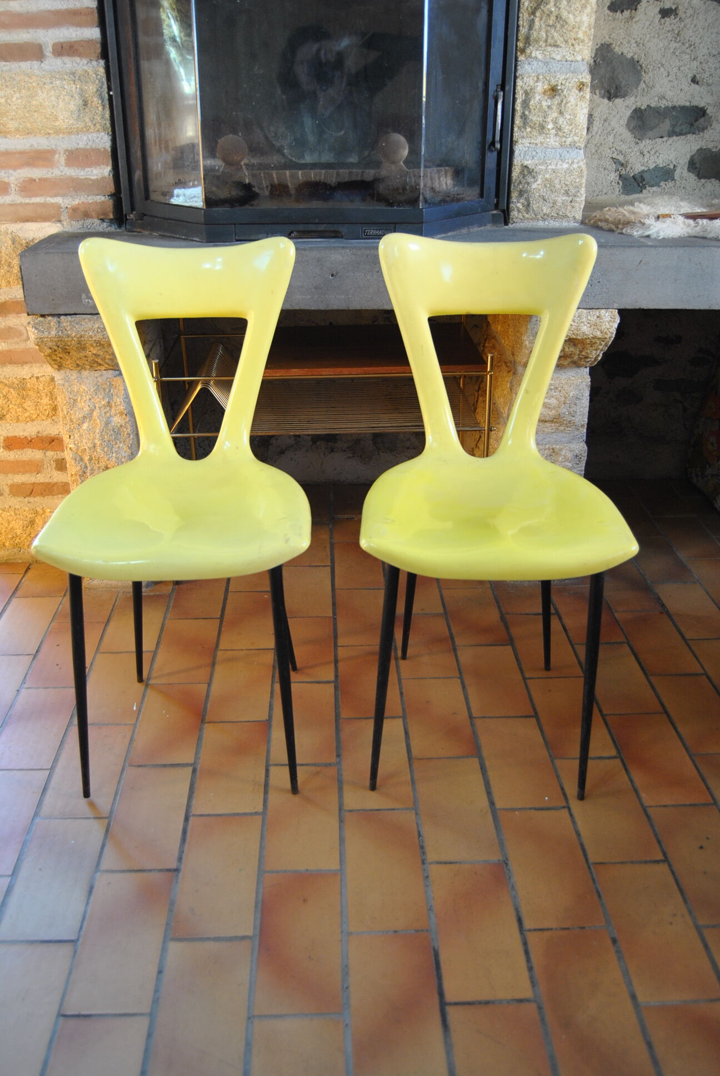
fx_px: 897
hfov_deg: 43.7
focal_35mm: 30
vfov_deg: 61.9
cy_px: 538
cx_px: 360
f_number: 3.5
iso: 320
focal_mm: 20
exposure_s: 1/30
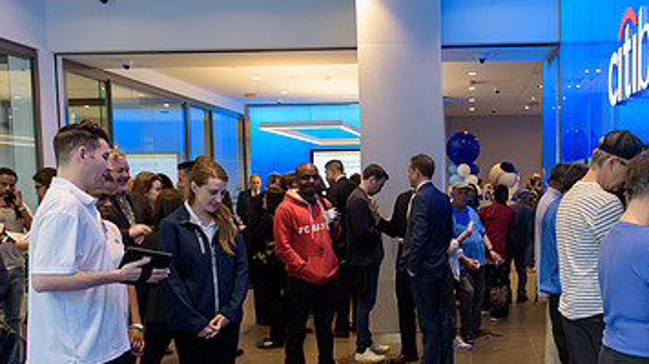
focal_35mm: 41
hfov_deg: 48.4
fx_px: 705
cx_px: 445
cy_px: 239
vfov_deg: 28.8
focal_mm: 24
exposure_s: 1/250
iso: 1000
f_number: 3.2
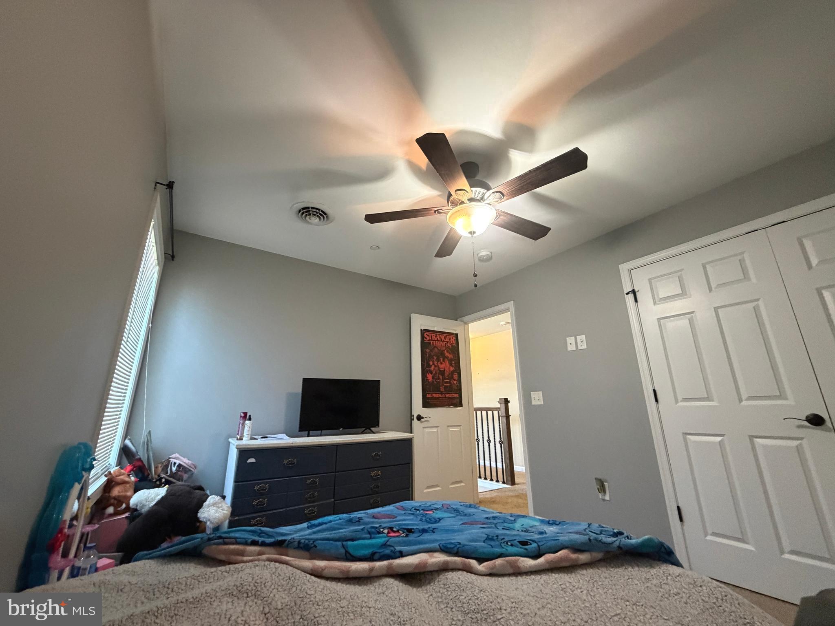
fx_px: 338
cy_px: 313
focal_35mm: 14
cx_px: 418
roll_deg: +1.3
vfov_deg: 85.7
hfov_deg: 102.1
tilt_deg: +15.8
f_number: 2.2
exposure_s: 1/60
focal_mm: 2.22
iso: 500
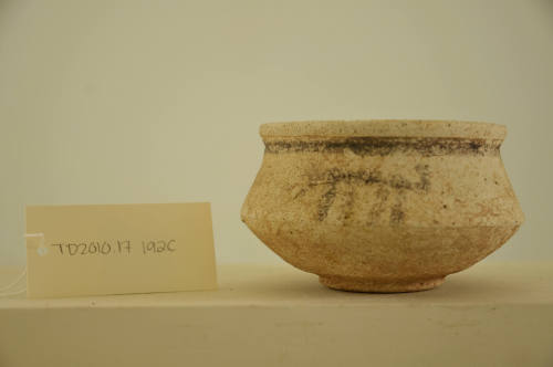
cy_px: 184
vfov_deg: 19.7
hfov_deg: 29.3
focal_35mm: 69
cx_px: 276
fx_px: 1059
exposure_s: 1/60
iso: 200
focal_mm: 46
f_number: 5
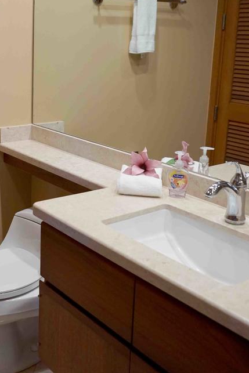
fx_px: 487
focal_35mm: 47
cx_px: 46
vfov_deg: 41.6
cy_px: 139
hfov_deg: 28.0
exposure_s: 1/160
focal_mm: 28
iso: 1000
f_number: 4
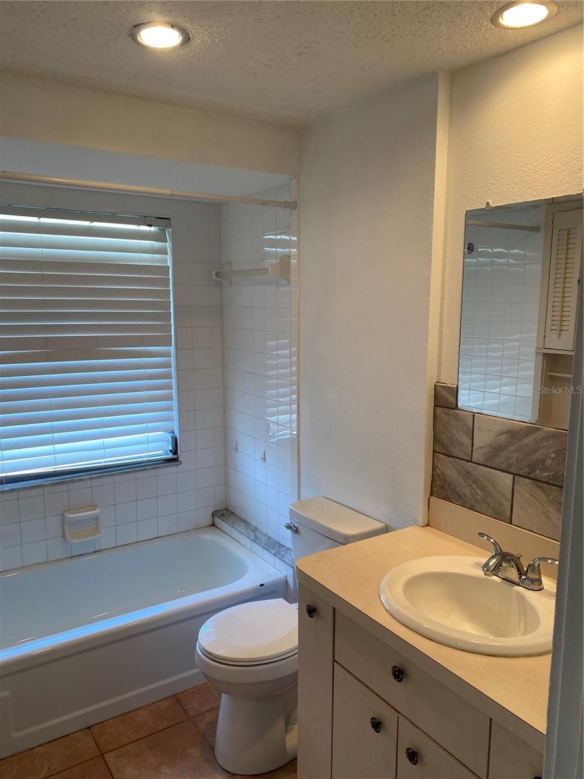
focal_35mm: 26
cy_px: 390
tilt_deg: -8.2
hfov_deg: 53.1
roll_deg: +0.6
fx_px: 585
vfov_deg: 67.3
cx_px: 292
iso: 80
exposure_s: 1/120
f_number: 1.8
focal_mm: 4.25
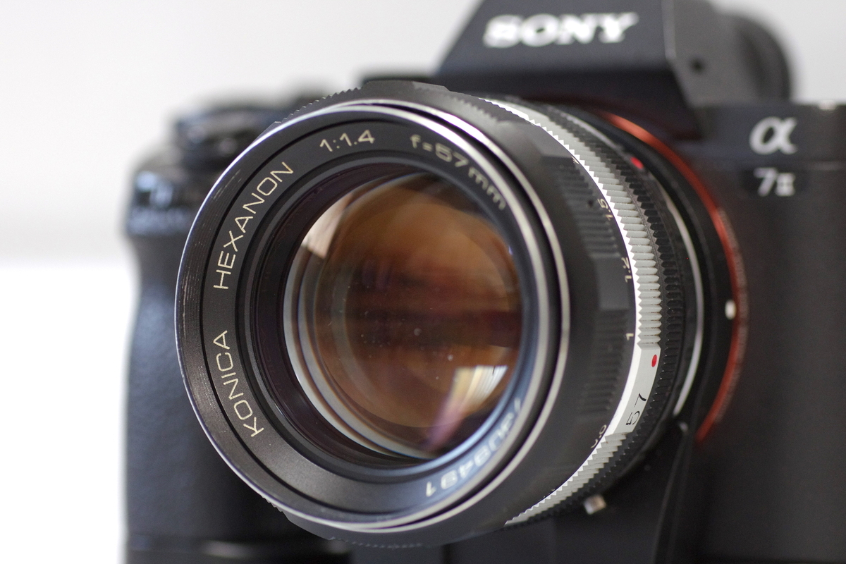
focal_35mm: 105
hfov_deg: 19.5
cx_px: 423
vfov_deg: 13.0
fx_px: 2467
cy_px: 282
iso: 1250
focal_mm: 70
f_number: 3.2
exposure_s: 1/50
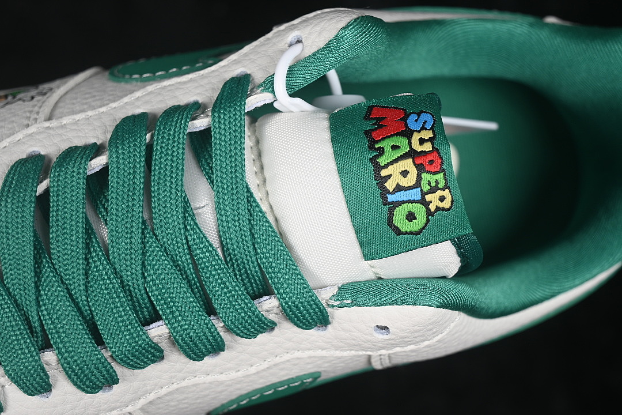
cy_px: 208
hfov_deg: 27.0
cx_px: 311
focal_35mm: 75
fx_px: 1296
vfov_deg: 18.2
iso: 160
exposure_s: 1/80
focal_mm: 50
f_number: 7.1
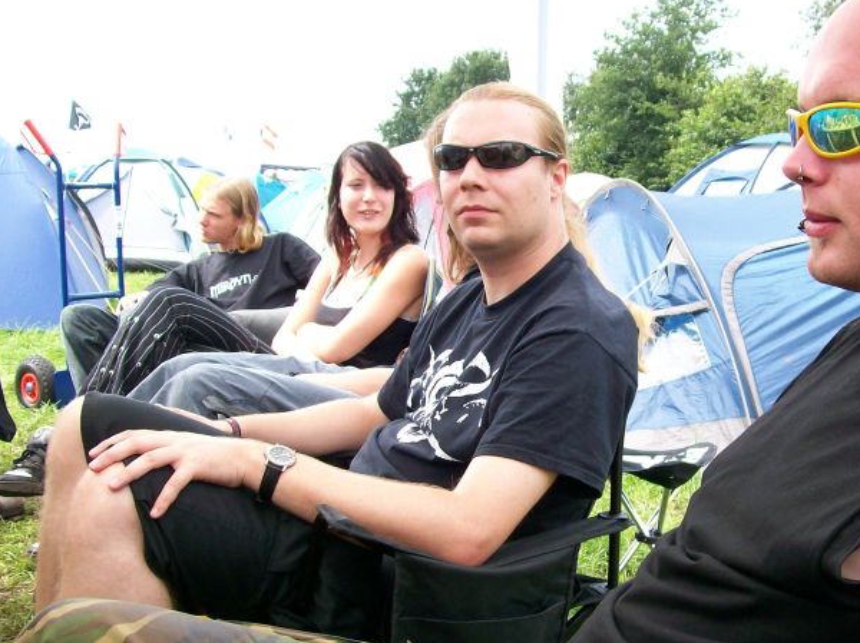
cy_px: 387
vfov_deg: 30.1
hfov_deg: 39.6
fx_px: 1192
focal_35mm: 48
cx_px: 477
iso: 80
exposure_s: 1/345
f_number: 2.7
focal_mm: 6
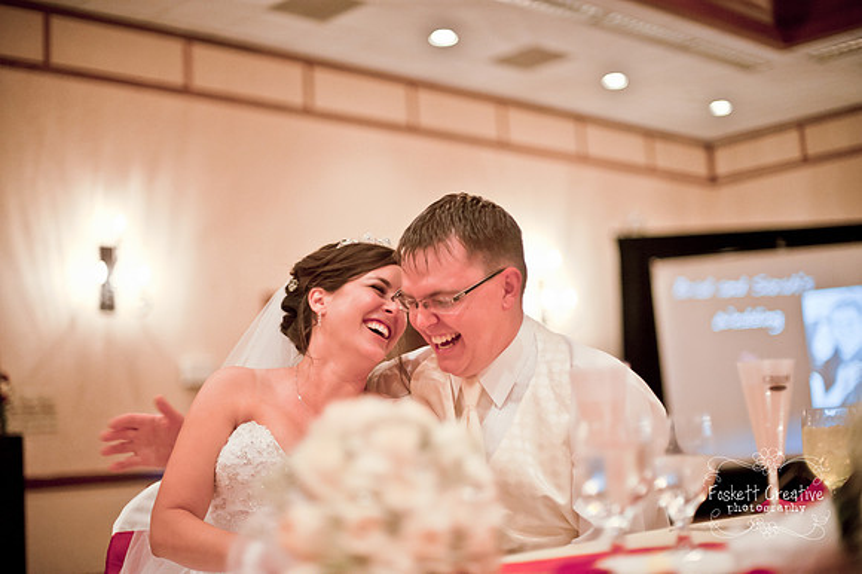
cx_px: 431
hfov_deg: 39.6
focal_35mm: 50
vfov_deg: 27.0
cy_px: 287
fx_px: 1196
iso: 3200
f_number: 1.4
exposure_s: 1/60
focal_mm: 50
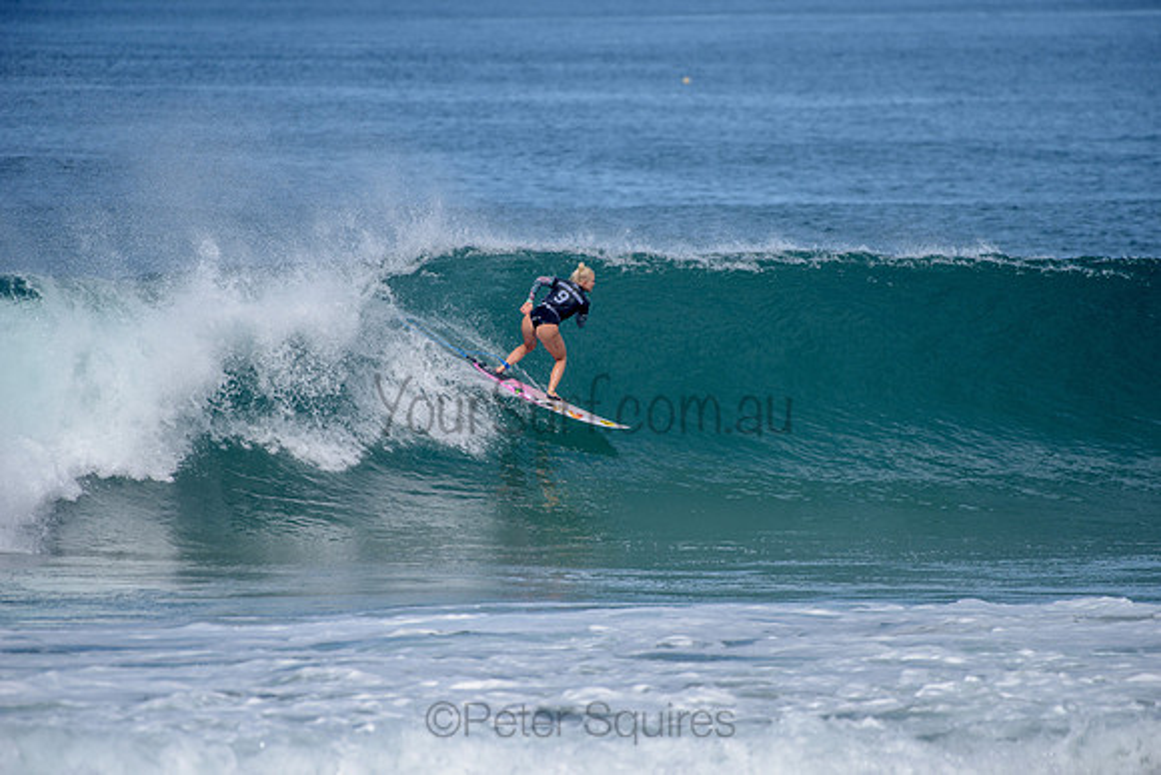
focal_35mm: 500
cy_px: 388
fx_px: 16128
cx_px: 580
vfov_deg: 2.8
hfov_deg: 4.1
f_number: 6.3
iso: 250
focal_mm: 500
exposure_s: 1/2500
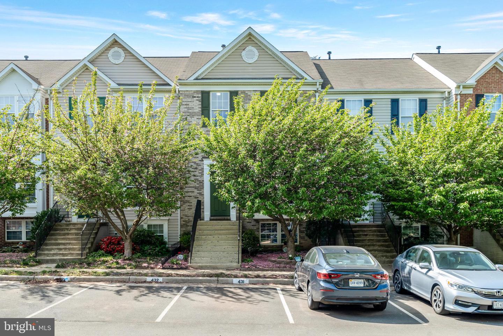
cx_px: 252
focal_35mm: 33
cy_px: 168
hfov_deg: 57.2
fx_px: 461
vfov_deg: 40.0
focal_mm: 33
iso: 1250
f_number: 7.1
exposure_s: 1/400
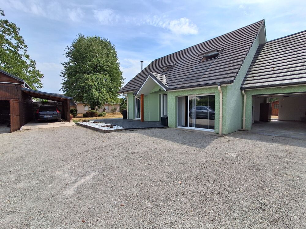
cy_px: 114
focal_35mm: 16
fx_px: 141
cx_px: 153
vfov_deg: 78.1
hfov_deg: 94.5
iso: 40
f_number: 2.2
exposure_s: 1/1992
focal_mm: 1.64
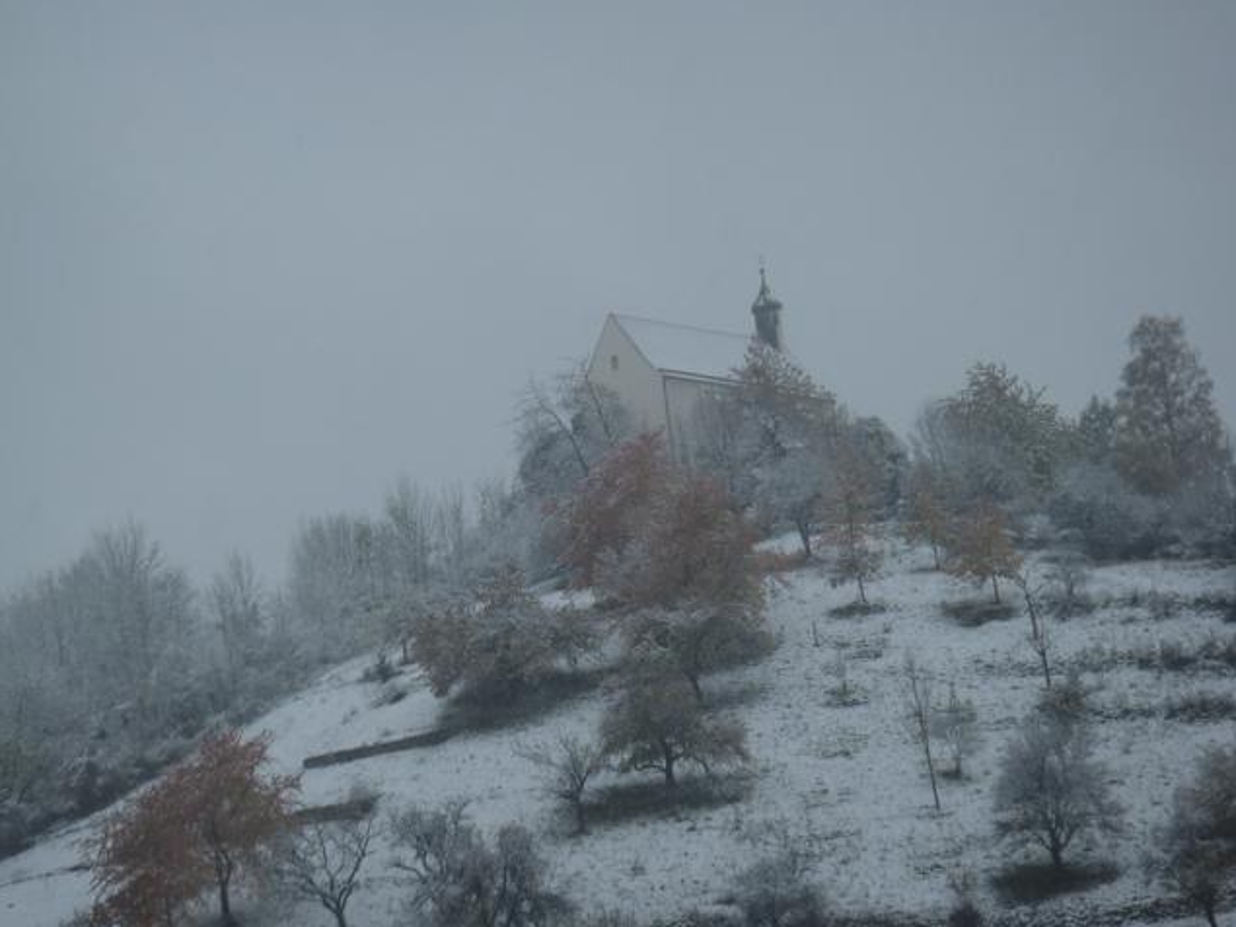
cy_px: 462
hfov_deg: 16.6
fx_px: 4248
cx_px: 619
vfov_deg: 12.4
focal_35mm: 119
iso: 80
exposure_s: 1/250
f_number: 5.5
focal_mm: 21.22
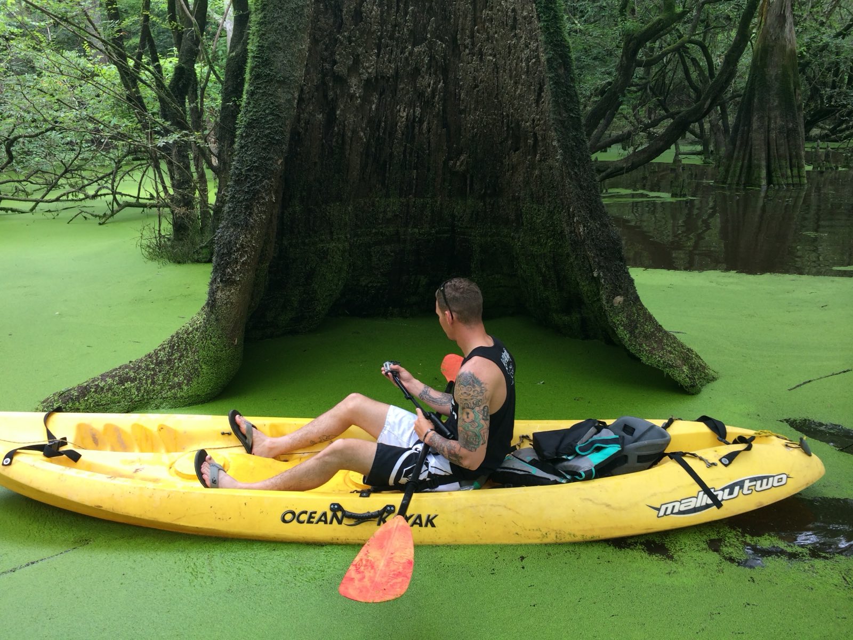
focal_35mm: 30
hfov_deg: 60.0
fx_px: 739
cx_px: 426
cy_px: 320
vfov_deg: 46.8
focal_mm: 4.12
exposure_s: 1/60
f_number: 2.2
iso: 50
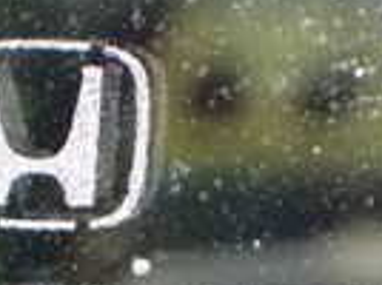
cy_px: 536
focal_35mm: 224
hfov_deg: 8.8
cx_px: 111
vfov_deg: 6.4
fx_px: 2468
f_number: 3.2
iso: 1600
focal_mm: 9.01
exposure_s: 1/30
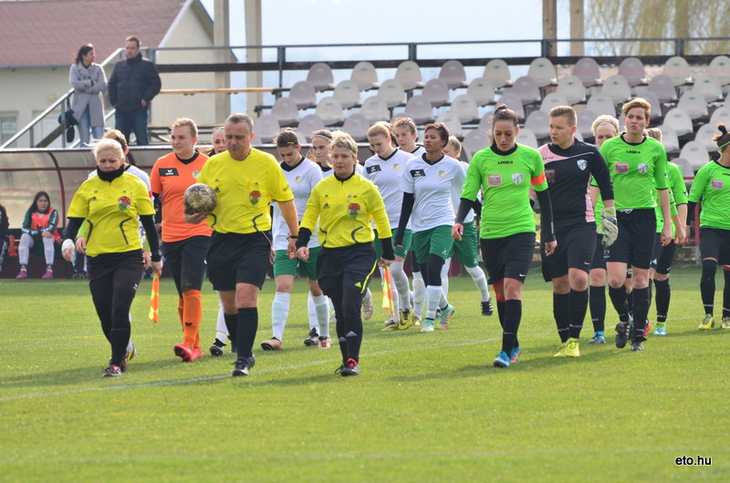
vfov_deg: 4.1
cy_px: 242
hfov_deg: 6.3
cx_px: 365
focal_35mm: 330
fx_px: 6678
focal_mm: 220
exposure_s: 1/400
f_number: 5.3
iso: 125
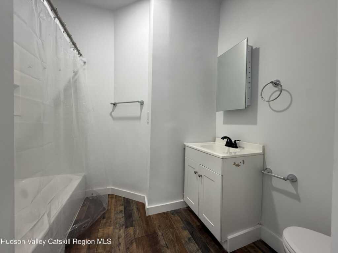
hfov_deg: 102.1
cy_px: 126
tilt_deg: -1.2
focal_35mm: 14
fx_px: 137
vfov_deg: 85.7
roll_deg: -0.9
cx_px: 169
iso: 200
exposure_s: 1/120
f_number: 2.2
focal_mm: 2.22
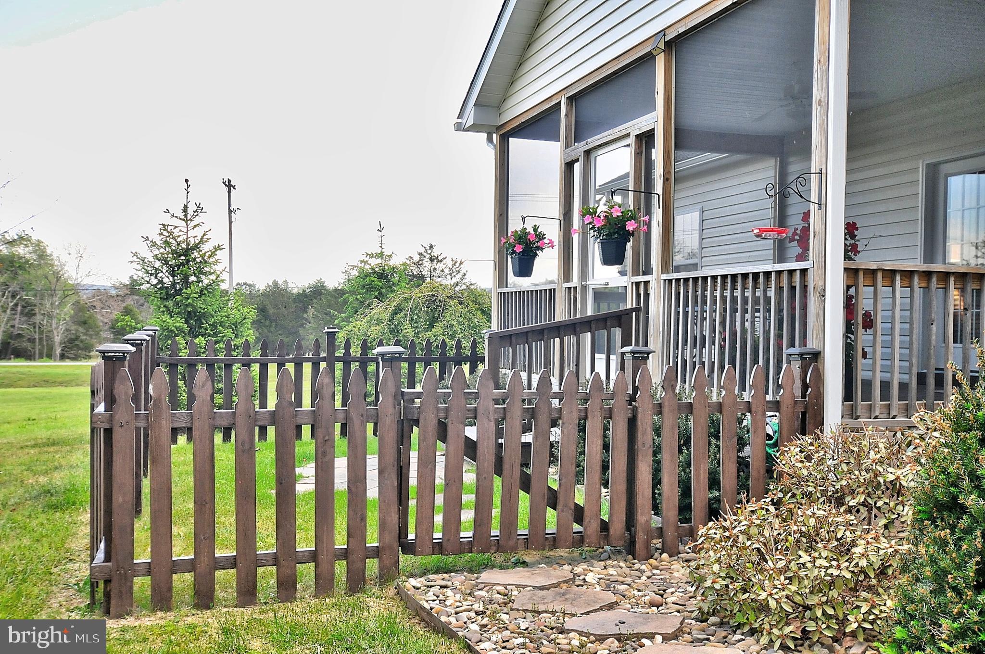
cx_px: 492
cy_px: 327
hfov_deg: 53.2
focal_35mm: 36
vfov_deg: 36.8
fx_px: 984
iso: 800
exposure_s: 1/125
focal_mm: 24
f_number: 8
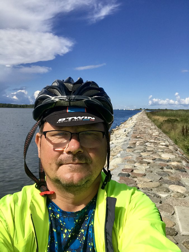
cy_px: 126
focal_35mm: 32
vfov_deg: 56.8
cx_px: 94
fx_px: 233
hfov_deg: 44.2
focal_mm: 2.87
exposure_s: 1/1686
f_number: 2.2
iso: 25
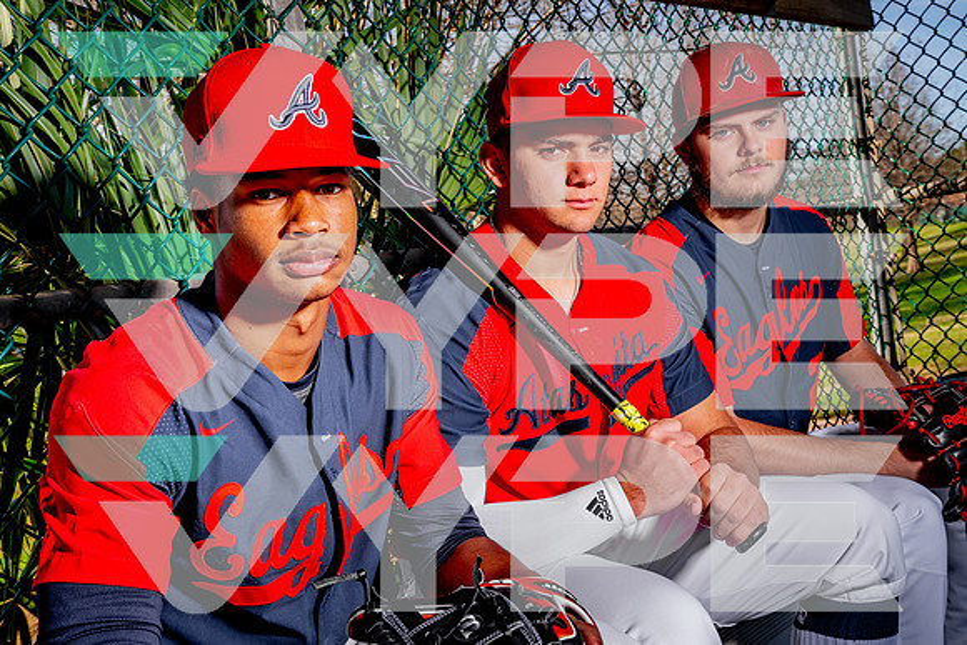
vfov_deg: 32.6
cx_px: 484
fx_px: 1102
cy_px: 322
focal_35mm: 41
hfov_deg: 47.4
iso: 200
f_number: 11
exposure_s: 1/125
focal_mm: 41
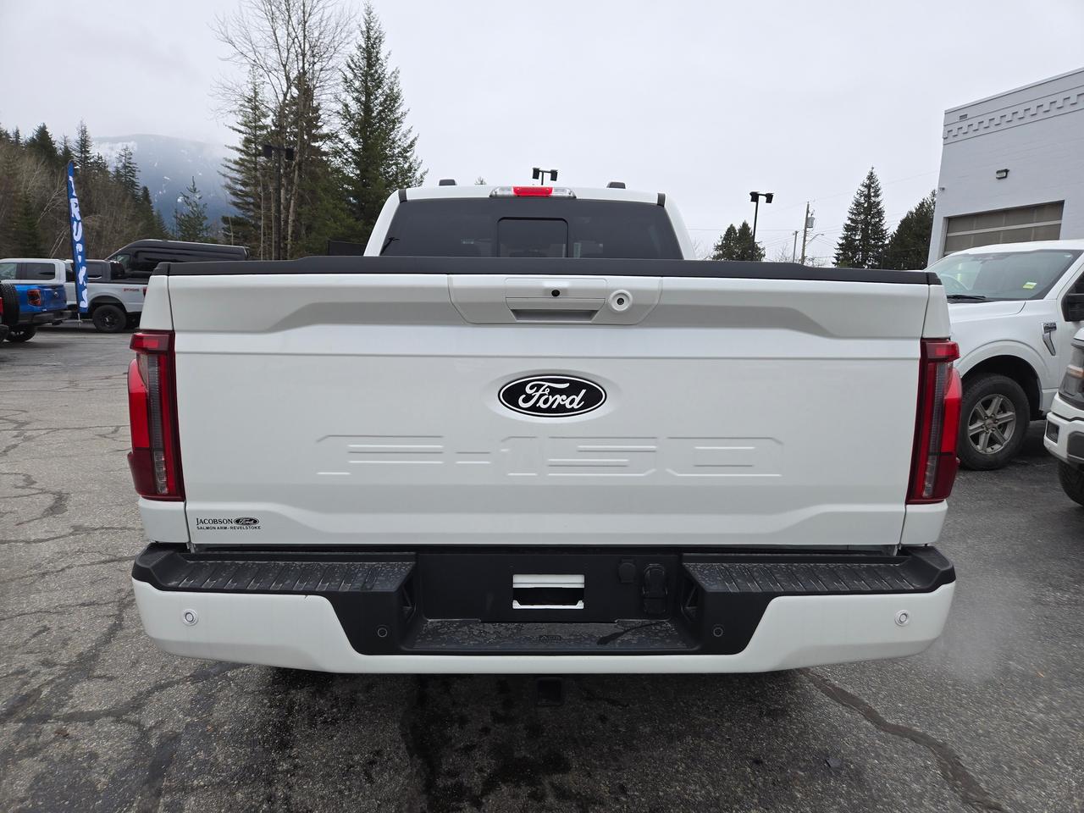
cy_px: 406
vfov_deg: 58.9
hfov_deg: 73.9
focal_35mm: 23
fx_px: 720
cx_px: 542
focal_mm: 5.4
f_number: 1.8
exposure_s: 1/201
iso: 25
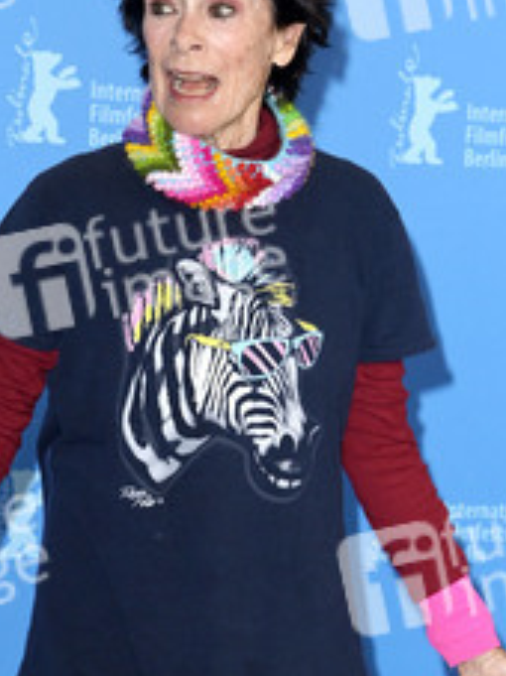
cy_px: 417
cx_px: 220
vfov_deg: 13.7
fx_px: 2809
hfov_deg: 10.3
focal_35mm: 144
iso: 1000
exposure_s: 1/250
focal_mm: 85
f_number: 9
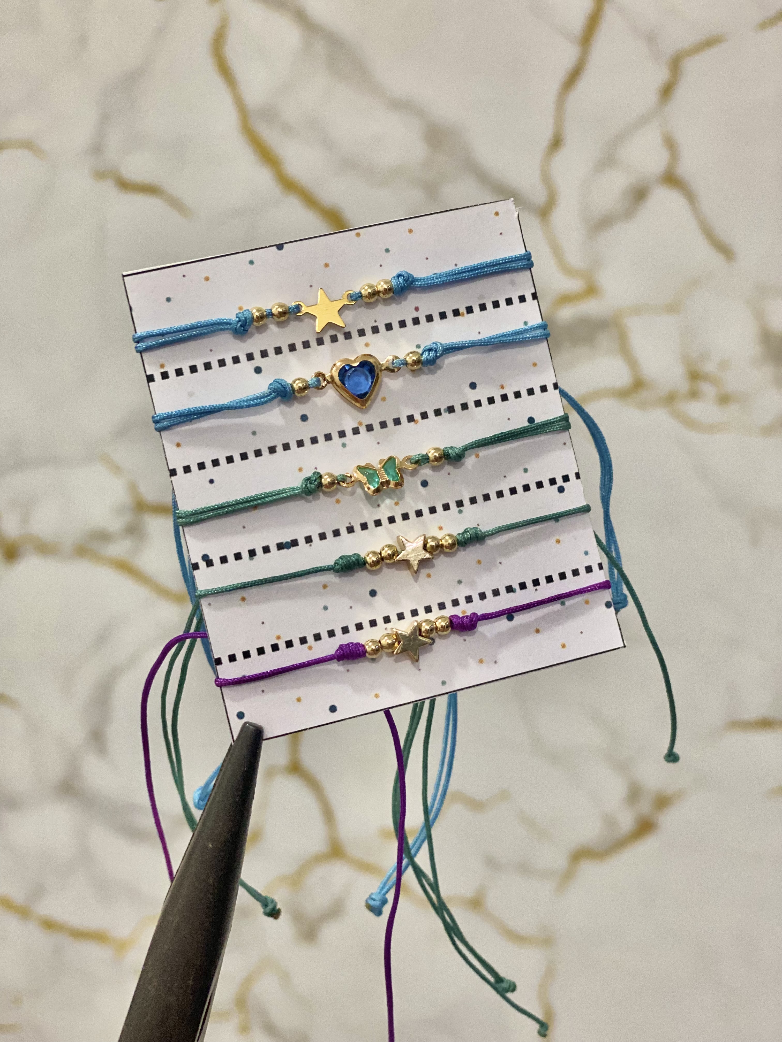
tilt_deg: -17.3
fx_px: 1566
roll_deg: -1.8
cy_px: 521
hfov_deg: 28.0
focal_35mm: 52
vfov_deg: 36.8
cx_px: 391
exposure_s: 1/60
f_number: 2
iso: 125
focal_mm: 6
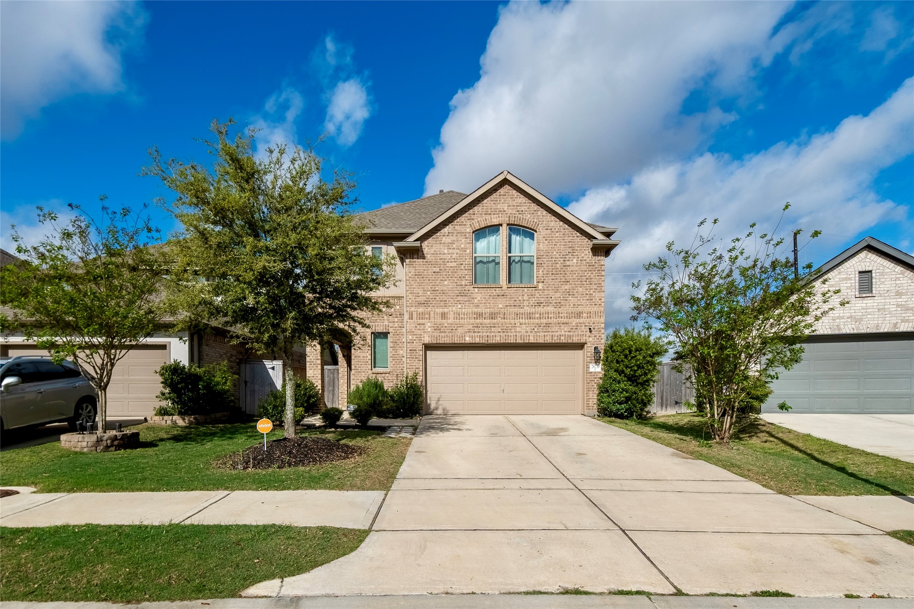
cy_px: 304
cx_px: 457
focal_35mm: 12
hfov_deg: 112.6
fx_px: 305
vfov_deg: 90.0
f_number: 13
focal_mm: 8
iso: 160
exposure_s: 1/3200
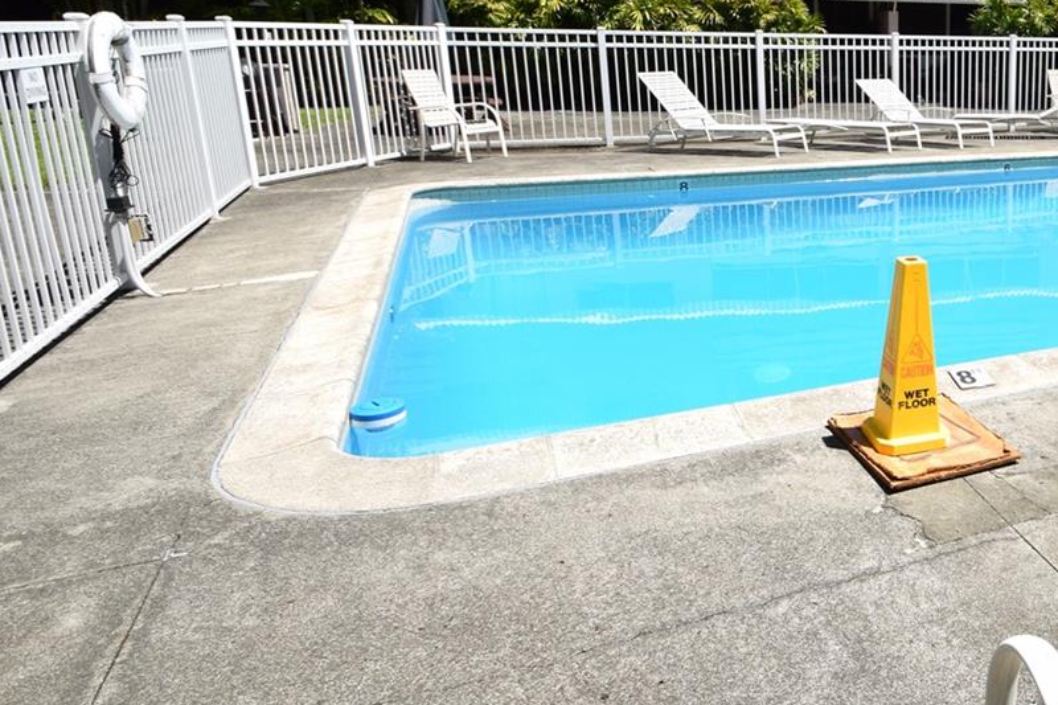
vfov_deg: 43.2
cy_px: 254
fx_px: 881
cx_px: 996
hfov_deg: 52.5
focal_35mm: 30
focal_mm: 10
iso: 100
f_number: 10
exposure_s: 1/200
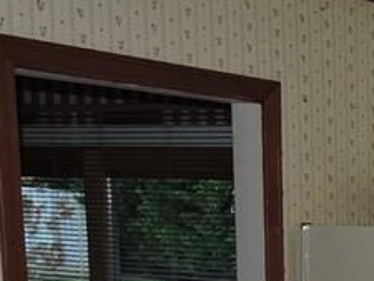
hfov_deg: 16.1
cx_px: 603
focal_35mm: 109
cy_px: 492
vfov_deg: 12.5
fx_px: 1178
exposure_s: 1/30
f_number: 3.3
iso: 200
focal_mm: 4.3
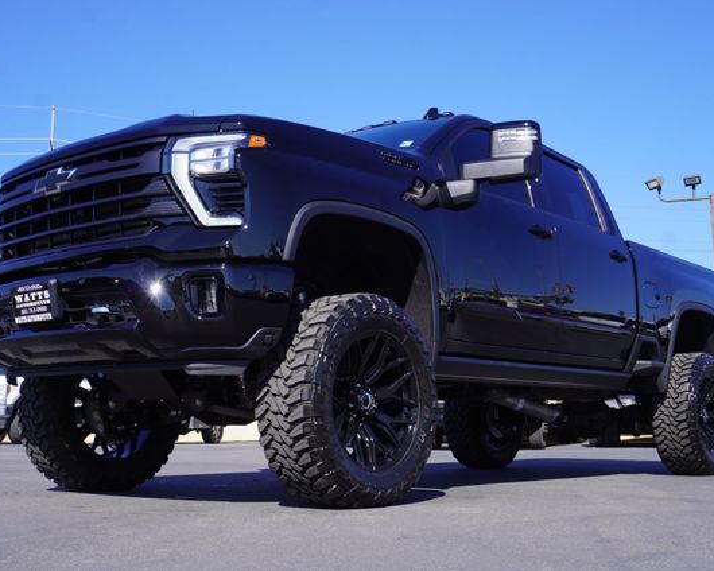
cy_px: 286
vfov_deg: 35.2
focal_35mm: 43
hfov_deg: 43.3
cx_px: 350
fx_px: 900
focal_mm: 25
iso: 100
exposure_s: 1/125
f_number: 9
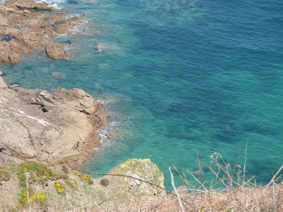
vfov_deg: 11.6
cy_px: 106
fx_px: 1046
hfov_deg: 15.4
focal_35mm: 128
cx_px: 142
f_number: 4.4
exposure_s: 1/250
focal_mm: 21
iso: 80
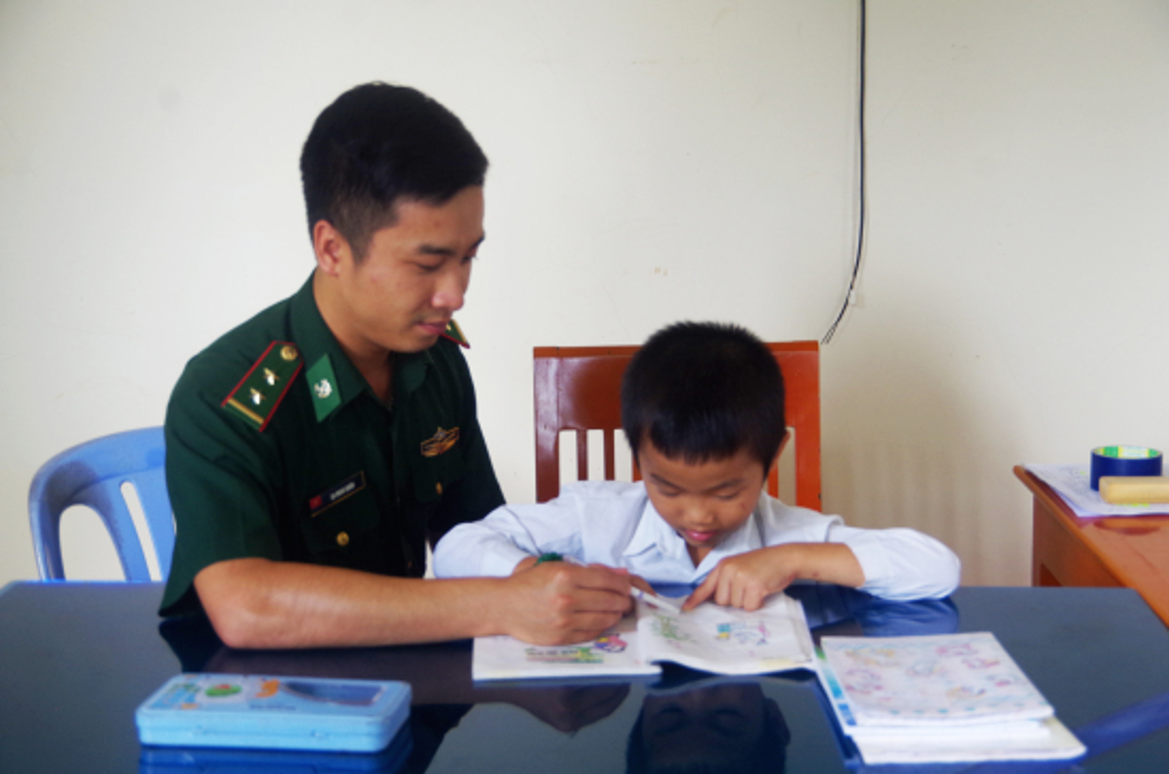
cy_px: 387
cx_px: 584
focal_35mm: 54
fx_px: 1749
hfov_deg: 36.9
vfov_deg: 24.9
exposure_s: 1/60
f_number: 4.5
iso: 400
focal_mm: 36
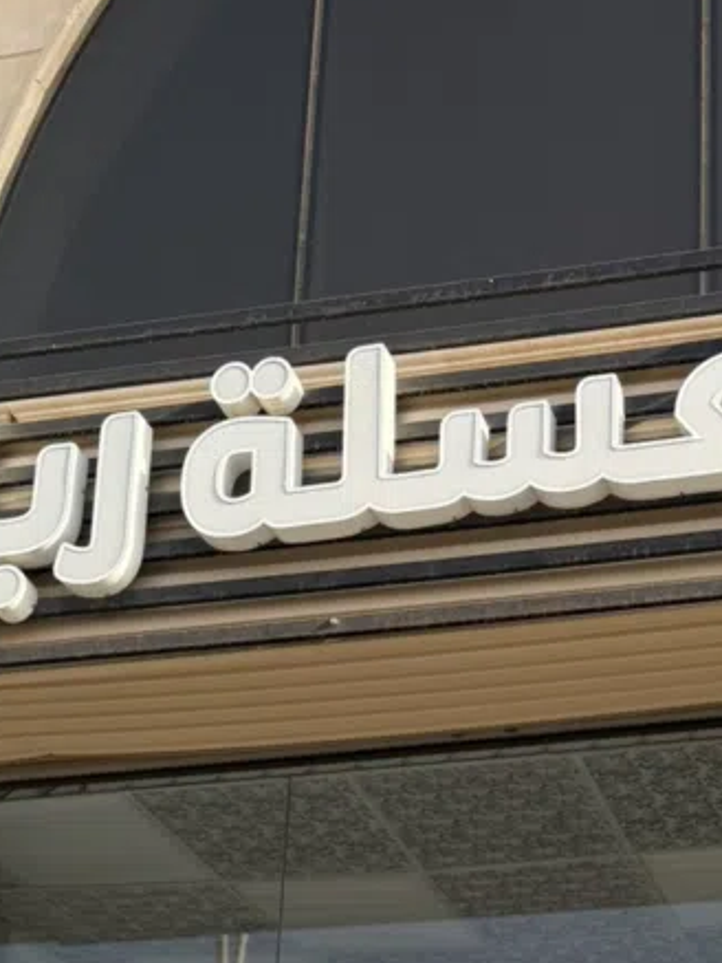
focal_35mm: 75
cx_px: 689
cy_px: 975
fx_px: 2085
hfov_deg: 19.2
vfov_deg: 24.7
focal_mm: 6.76
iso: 80
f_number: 1.78
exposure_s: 1/1855
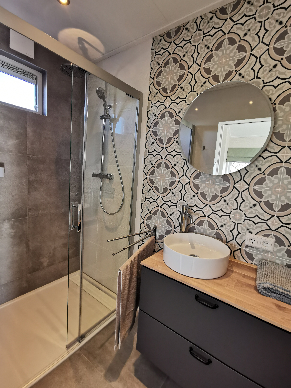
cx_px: 146
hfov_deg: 74.7
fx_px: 191
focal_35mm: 17
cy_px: 194
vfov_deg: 91.0
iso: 125
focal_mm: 2.26
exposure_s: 1/100
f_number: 2.2
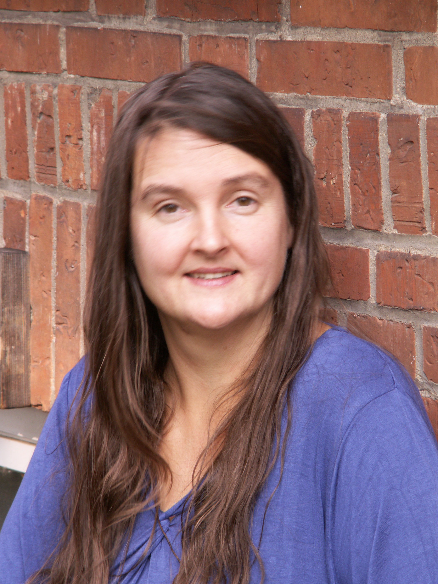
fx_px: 3593
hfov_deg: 7.0
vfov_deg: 9.3
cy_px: 292
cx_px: 219
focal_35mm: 213
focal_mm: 34.95
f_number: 5
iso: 50
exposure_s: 1/60
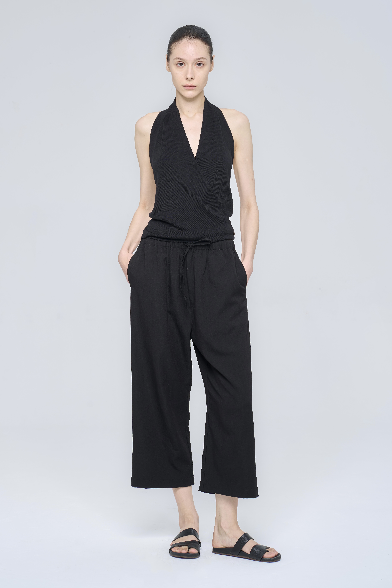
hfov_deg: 16.1
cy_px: 294
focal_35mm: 85
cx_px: 196
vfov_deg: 23.9
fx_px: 1388
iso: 200
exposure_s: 1/125
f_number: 8
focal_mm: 85
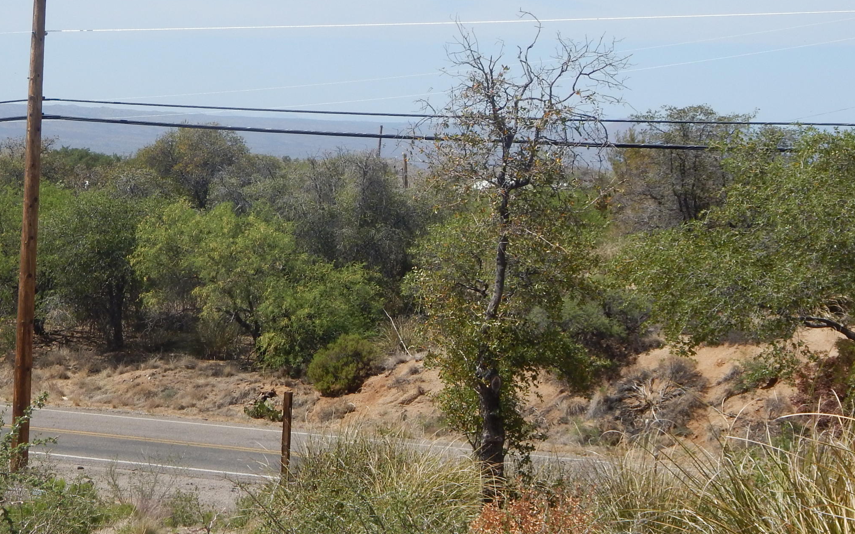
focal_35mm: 109
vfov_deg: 12.0
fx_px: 2540
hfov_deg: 19.1
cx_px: 330
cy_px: 105
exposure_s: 1/1500
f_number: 4.1
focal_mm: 12.3
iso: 125
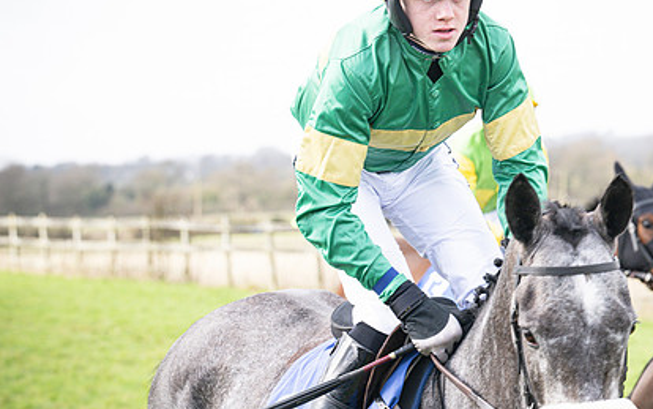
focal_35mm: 158
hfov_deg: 13.2
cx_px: 374
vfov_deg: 8.3
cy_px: 235
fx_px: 2813
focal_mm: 95
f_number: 5
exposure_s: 1/800
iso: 400
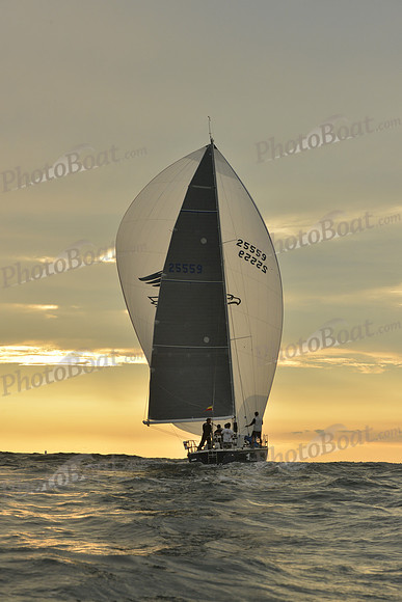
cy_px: 301
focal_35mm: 70
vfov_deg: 28.8
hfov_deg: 19.5
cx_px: 201
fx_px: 1172
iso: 800
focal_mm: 70
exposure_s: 1/500
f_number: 11
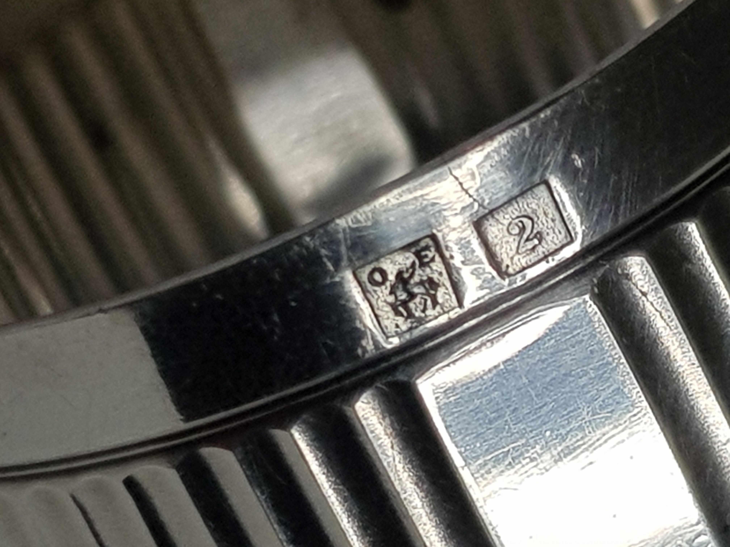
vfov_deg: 53.1
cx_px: 365
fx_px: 548
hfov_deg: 67.3
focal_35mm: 26
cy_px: 274
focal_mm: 4.2
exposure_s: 1/499
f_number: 1.7
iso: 40
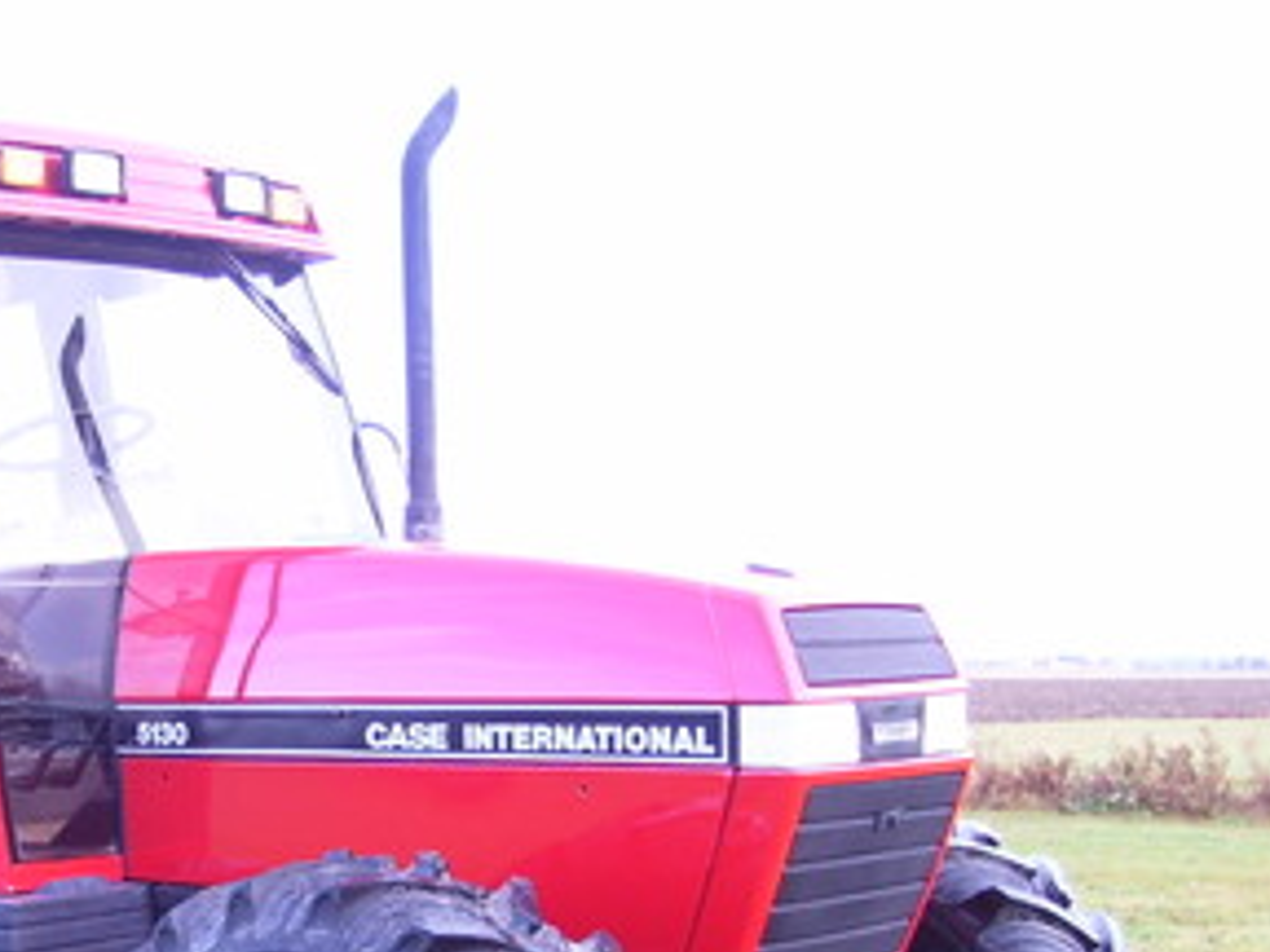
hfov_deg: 27.8
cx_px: 212
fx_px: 2495
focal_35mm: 68
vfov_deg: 21.2
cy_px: 829
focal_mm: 6
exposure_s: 1/125
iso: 80
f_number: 2.7
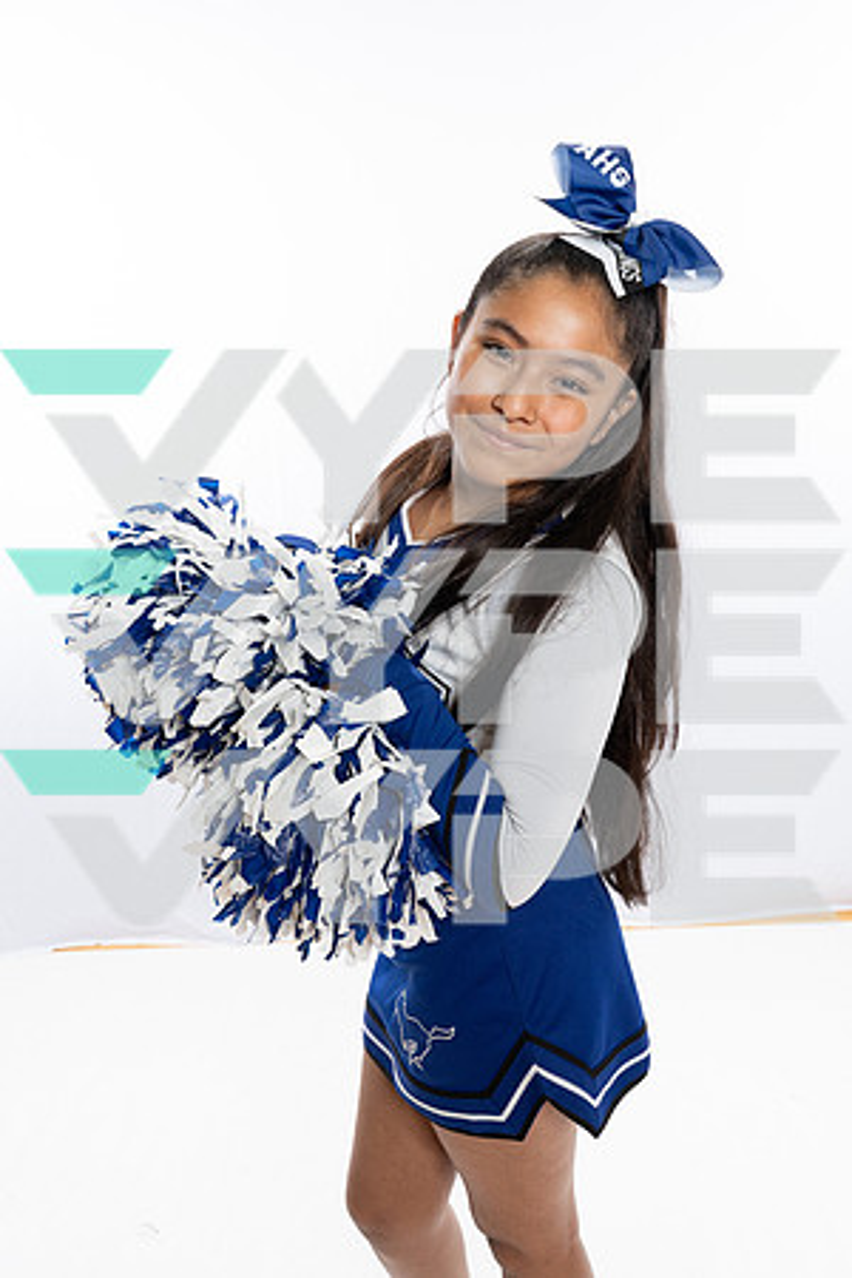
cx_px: 426
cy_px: 639
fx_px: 1278
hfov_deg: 36.9
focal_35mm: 36
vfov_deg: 53.1
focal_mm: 36
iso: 1250
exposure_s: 1/250
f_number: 9
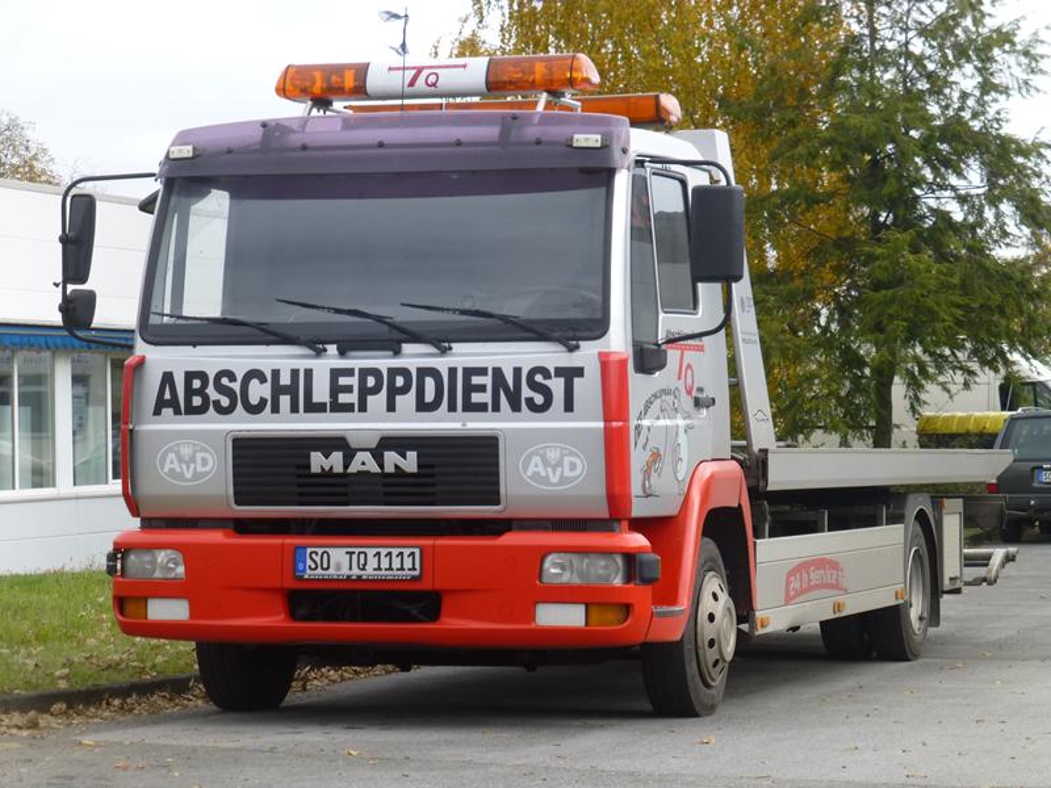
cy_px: 394
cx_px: 526
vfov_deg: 13.6
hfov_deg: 18.0
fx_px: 3309
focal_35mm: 109
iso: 125
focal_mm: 19.4
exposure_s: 1/80
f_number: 5.3
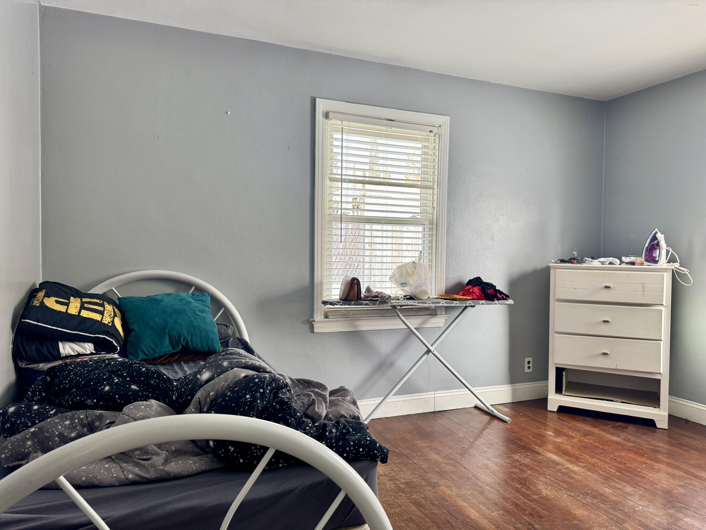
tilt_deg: -3.6
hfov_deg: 71.6
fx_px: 489
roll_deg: -0.8
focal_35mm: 24
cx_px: 353
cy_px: 265
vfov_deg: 56.8
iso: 125
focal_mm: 6.76
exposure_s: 1/121
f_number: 1.78
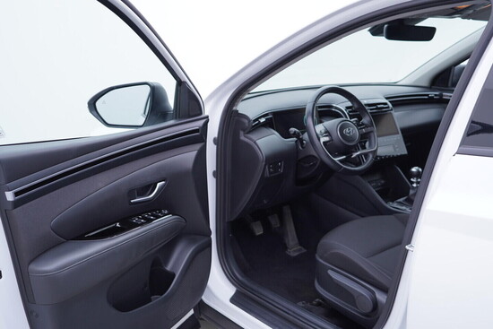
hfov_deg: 53.1
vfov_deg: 36.9
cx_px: 246
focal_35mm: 36
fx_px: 493
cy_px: 164
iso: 125
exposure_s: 1/50
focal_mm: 24
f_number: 3.2
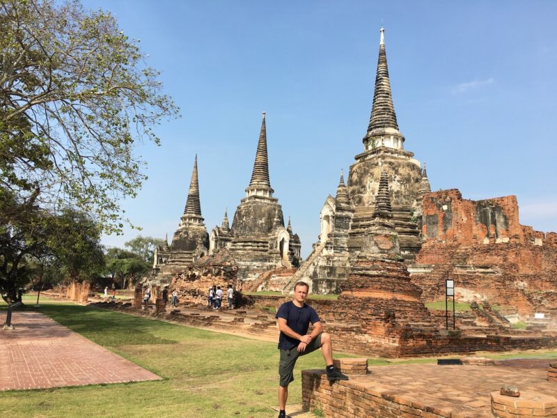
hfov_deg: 61.7
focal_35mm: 29
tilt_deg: +9.5
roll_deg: -1.8
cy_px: 209
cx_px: 278
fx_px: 467
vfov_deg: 48.2
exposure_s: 1/1040
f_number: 2.2
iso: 25
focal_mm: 4.15
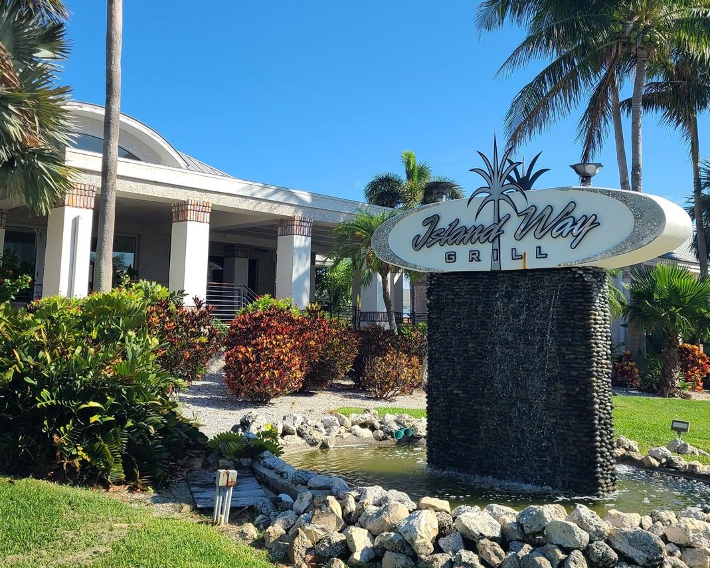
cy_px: 213
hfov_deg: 47.9
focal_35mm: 38
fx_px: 798
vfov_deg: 38.9
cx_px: 348
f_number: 1.8
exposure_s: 1/1695
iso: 40
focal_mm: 5.4
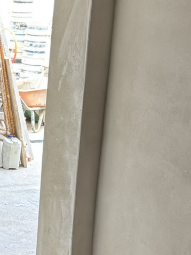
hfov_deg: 12.9
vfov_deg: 19.1
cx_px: -161
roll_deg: -1.1
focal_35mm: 103
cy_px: 121
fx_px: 757
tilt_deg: -9.8
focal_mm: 6.76
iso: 400
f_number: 1.78
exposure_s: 1/60
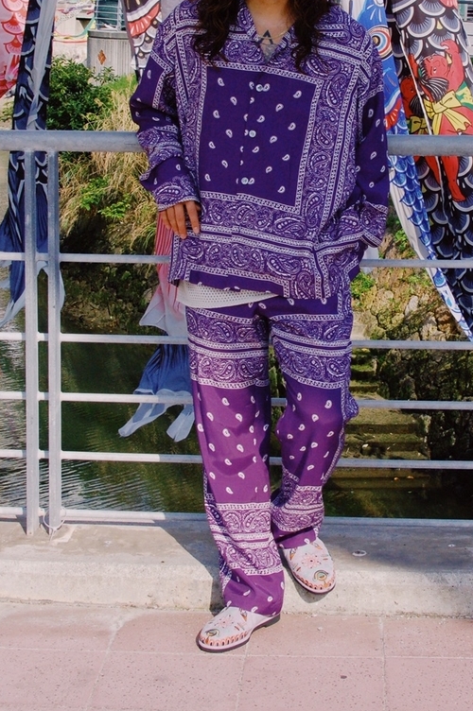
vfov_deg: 24.1
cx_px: 283
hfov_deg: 16.3
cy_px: 220
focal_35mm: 84
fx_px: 1654
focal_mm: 35
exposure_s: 1/640
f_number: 13
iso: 800
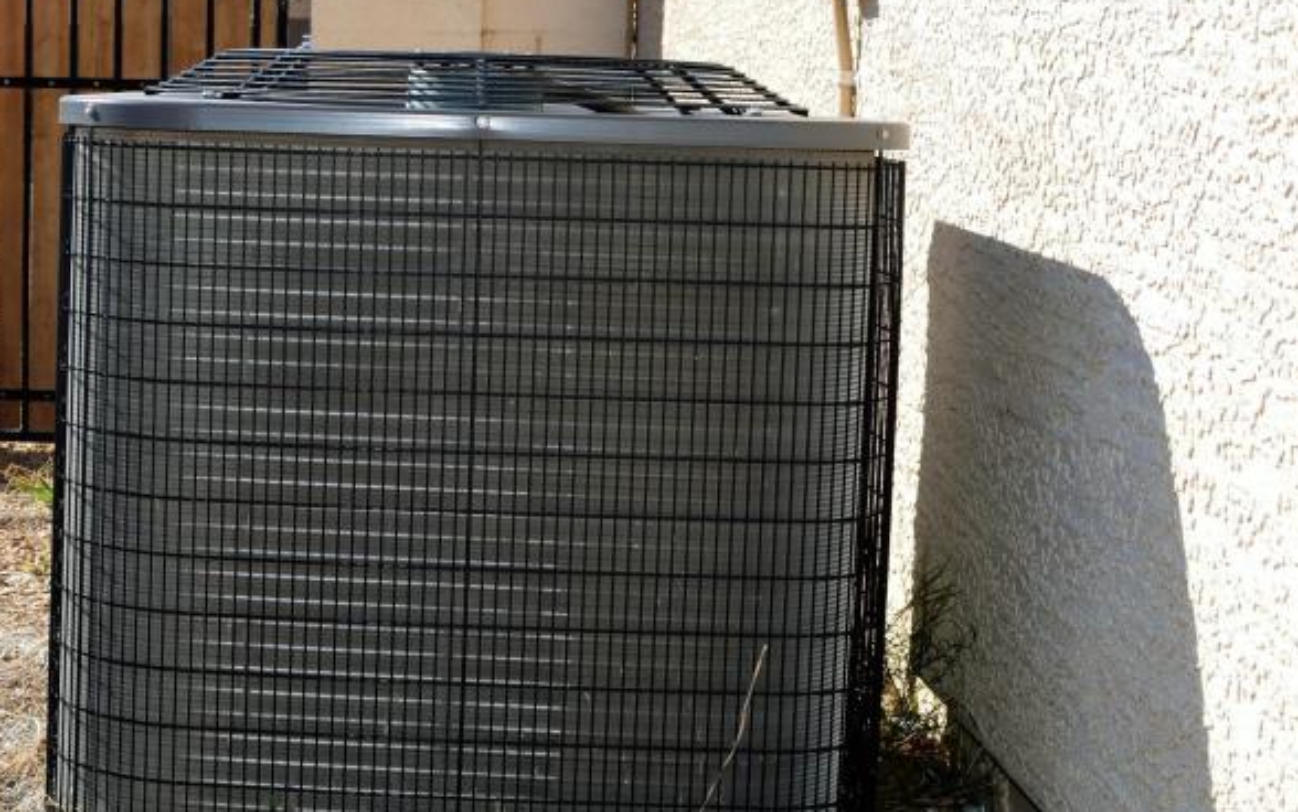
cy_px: 218
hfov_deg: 30.1
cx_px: 200
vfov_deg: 19.6
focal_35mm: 66
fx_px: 2336
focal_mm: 22
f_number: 8
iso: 100
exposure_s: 1/200
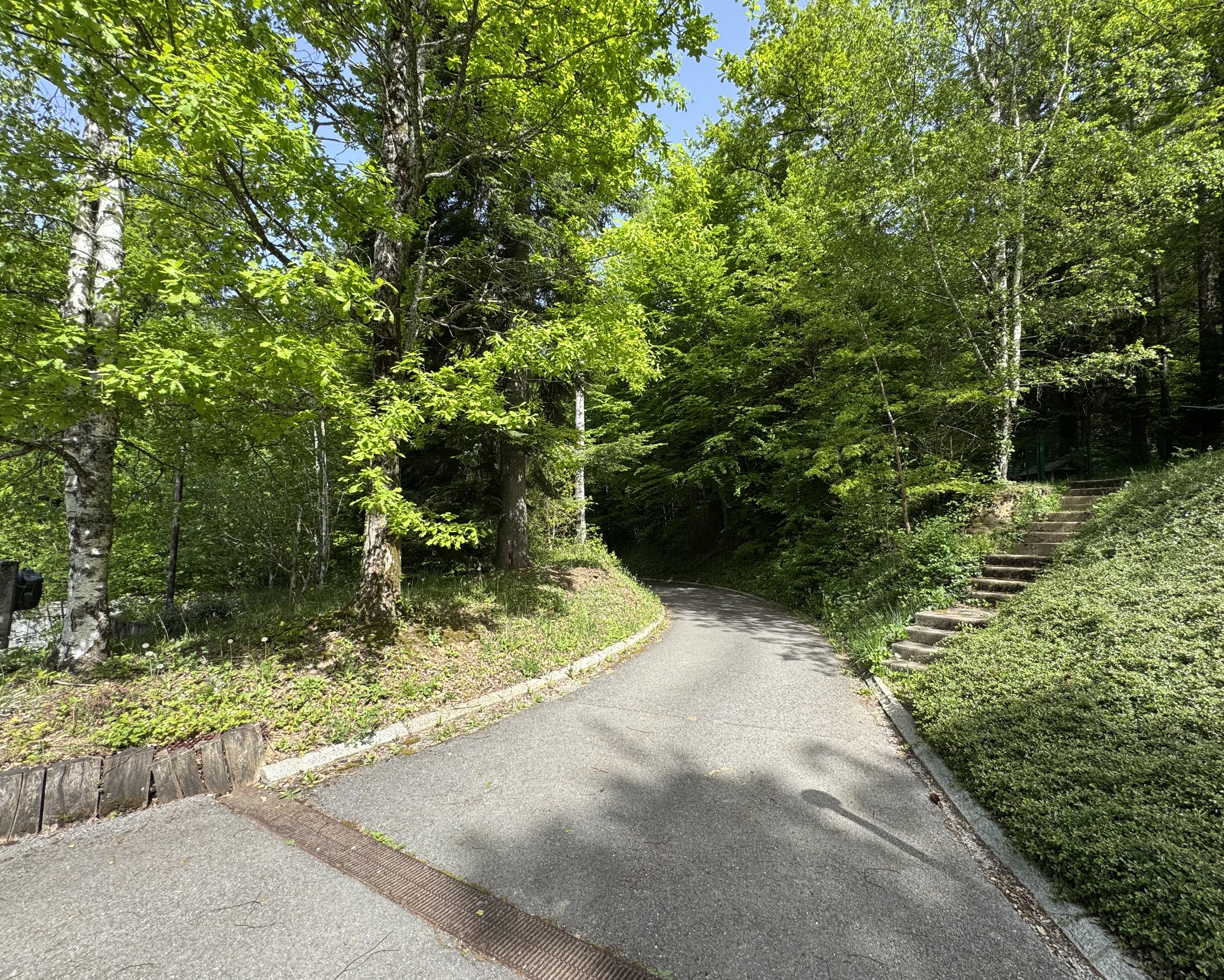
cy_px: 490
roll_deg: -0.8
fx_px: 543
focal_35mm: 15
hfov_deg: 96.7
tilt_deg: +5.0
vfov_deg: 84.0
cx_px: 653
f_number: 2.2
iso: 50
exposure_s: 1/501
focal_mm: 2.22
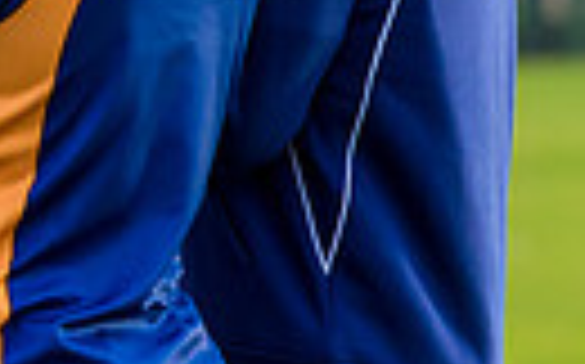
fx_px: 15292
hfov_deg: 2.2
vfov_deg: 1.4
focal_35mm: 960
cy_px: 27
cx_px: -441
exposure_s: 1/640
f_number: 4.5
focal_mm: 185
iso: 1600
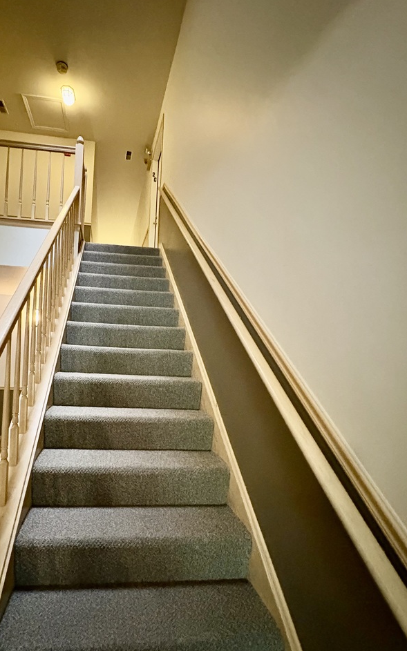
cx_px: 133
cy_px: 349
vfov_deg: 94.2
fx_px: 302
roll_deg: -2.3
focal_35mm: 17
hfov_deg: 66.0
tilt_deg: +1.3
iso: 1600
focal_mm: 2.22
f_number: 2.2
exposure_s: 1/30
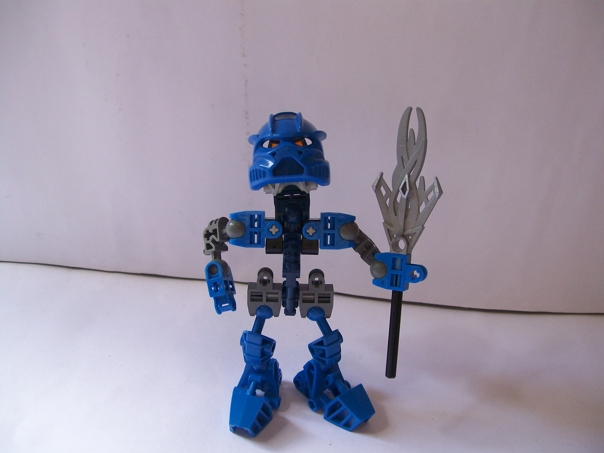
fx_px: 628
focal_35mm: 36
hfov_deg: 51.4
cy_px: 226
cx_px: 302
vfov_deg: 39.7
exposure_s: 1/52
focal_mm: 6
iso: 80
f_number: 2.7
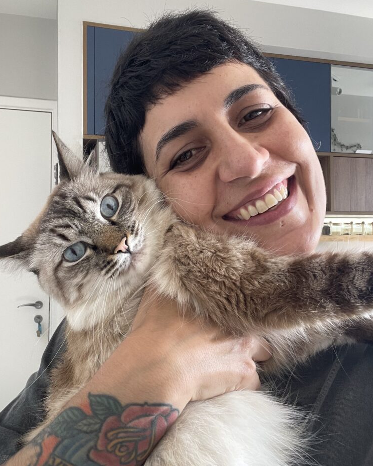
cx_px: 185
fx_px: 441
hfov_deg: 45.8
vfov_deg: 55.6
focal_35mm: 32
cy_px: 220
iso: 100
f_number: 2.2
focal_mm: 2.71
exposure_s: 1/60
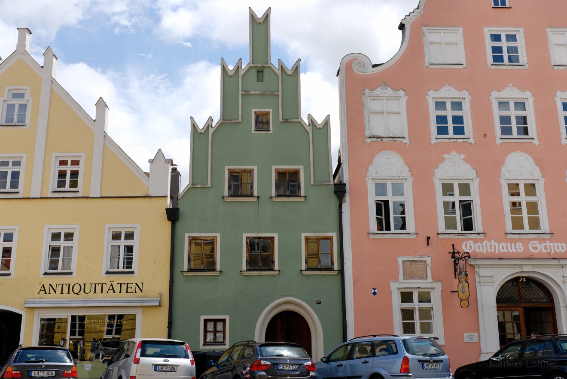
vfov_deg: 37.0
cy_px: 190
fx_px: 568
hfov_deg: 53.1
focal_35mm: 36
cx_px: 284
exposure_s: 1/250
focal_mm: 24
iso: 100
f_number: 8
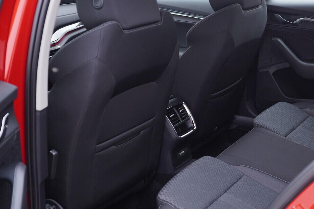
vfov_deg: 24.2
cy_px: 115
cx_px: 214
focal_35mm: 56
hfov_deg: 35.2
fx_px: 488
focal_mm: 24
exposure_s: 1/40
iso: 250
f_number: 2.8
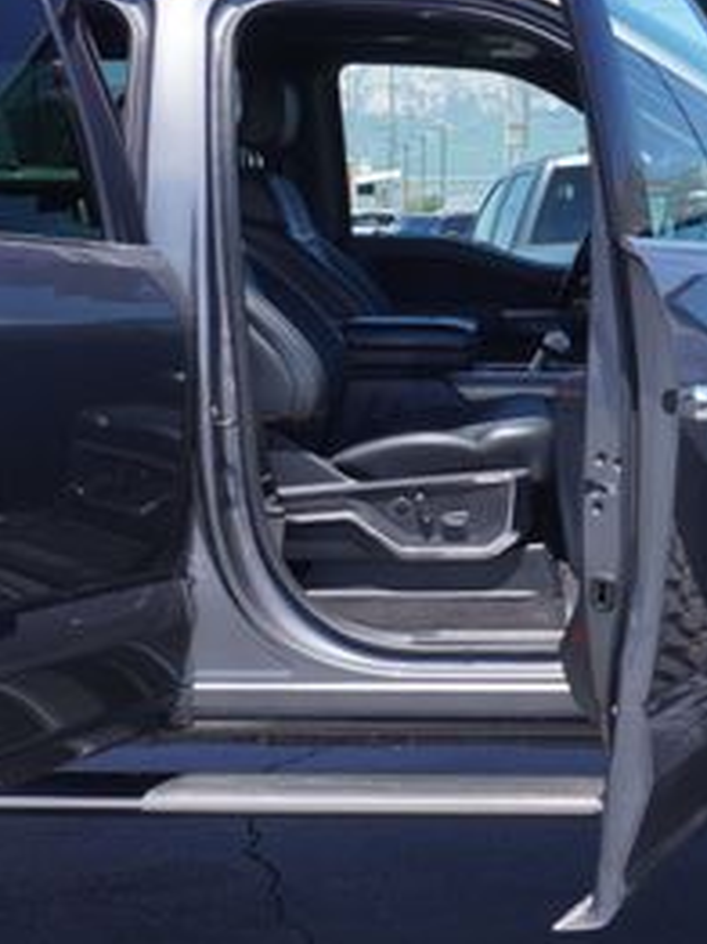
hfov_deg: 19.7
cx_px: 516
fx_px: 2023
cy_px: 490
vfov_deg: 26.3
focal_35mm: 74
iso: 100
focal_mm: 21
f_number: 8
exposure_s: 1/125
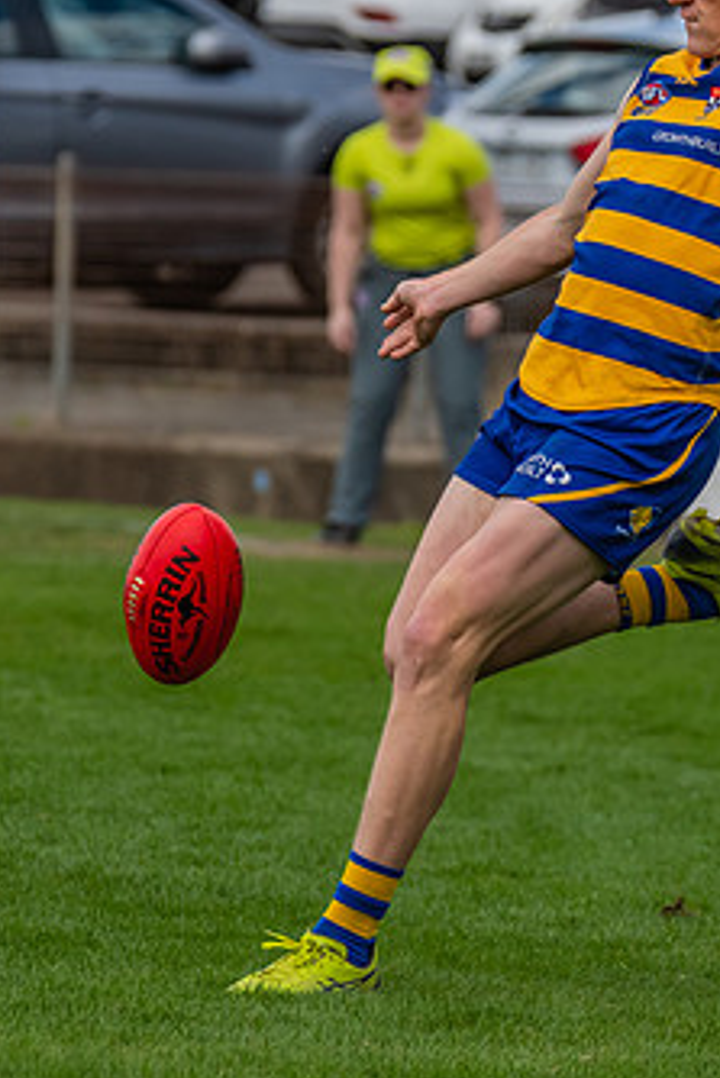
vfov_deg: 3.3
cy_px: 499
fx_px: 18729
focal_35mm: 625
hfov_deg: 2.2
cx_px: 690
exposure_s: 1/1600
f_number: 8
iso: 800
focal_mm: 290
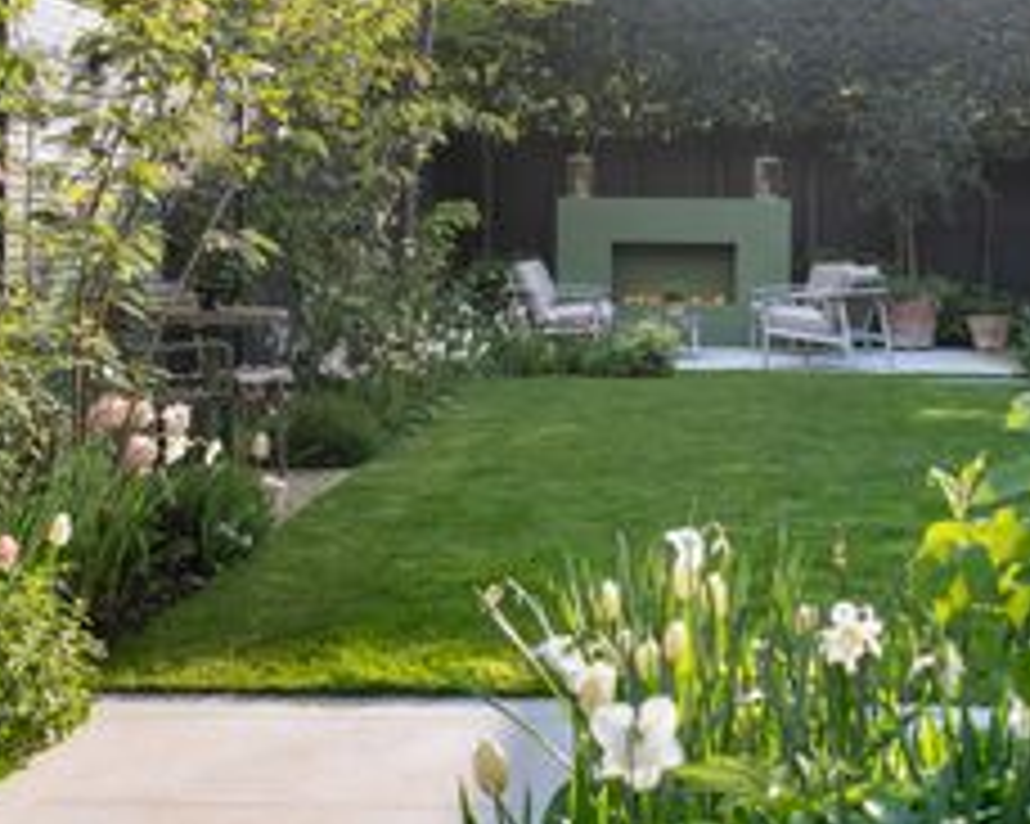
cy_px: 189
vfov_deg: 25.4
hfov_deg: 31.8
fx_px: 1798
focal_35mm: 59
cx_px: 652
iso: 500
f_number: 5
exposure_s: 1/400
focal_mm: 32
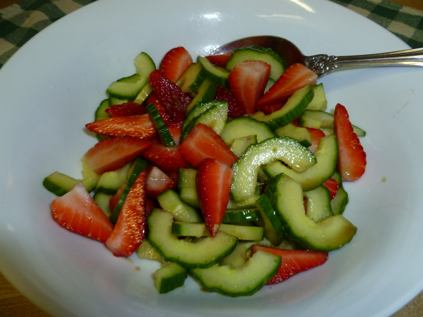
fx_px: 342
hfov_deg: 63.4
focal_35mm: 28
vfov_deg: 49.7
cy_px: 158
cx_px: 212
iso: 160
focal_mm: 5
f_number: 3.3
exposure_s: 1/30
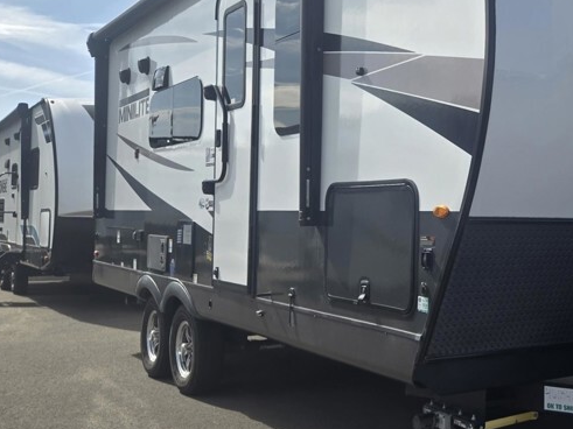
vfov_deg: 30.2
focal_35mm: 48
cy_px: 192
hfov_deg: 36.8
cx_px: 529
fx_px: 794
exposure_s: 1/1542
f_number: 1.8
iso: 25
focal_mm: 5.4
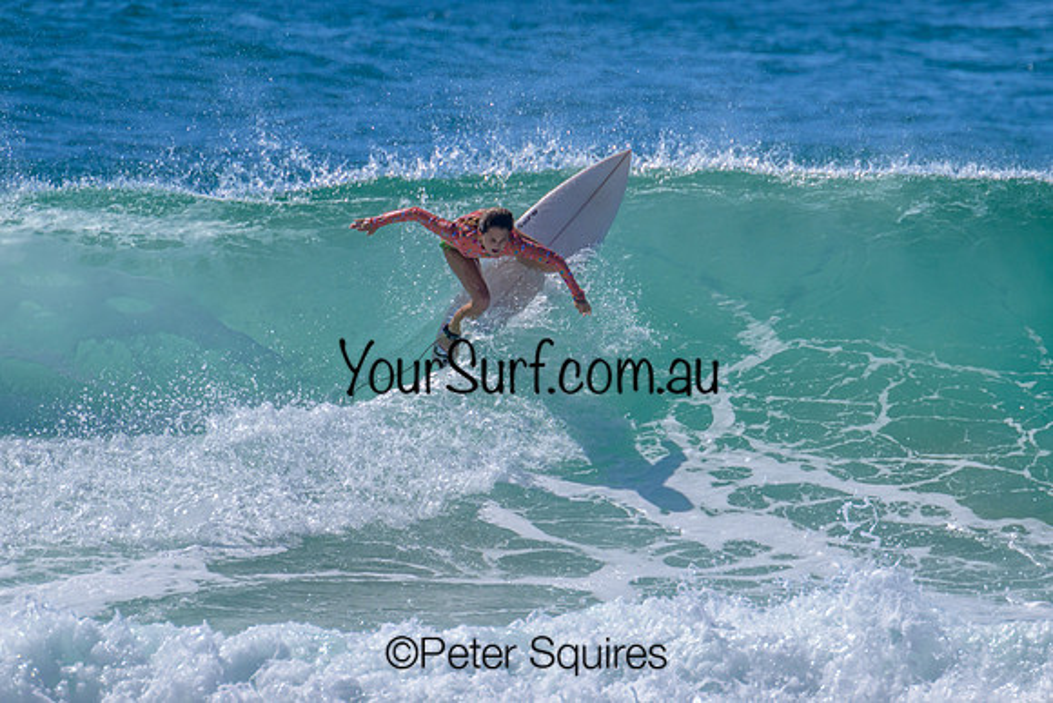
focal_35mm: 1096
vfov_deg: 1.3
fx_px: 32078
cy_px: 313
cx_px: 496
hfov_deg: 1.9
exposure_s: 1/2000
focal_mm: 800
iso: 640
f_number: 11
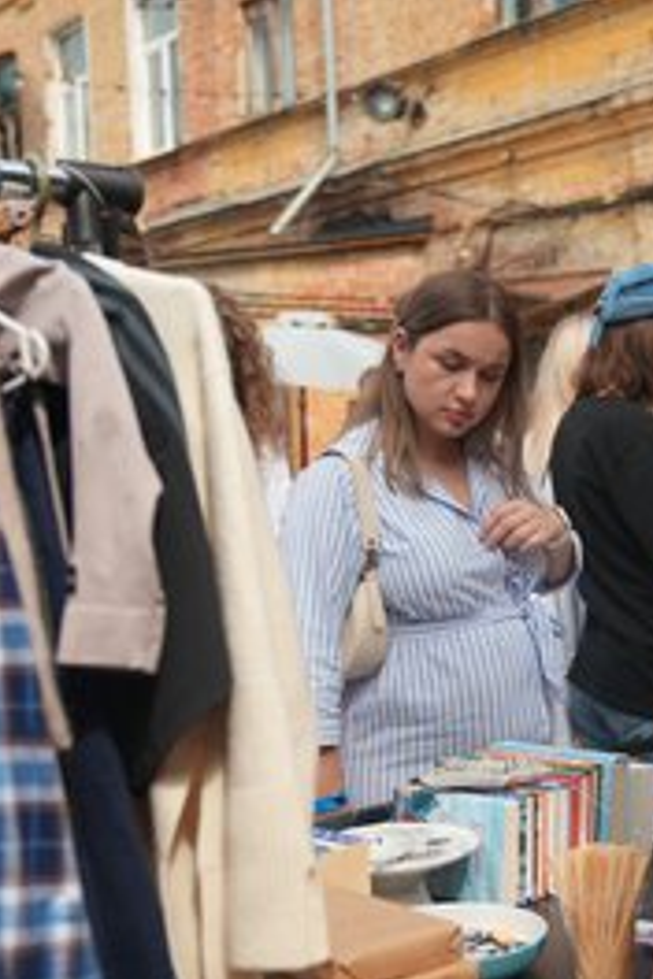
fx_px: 1360
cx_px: 475
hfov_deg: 26.7
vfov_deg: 39.6
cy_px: 491
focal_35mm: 50
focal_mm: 33
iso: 100
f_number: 2.8
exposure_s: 1/125
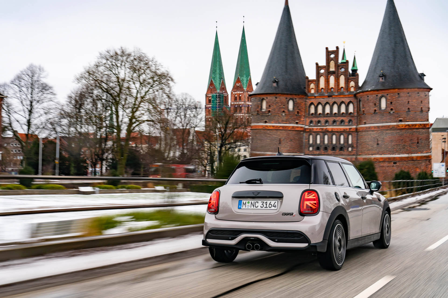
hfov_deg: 46.4
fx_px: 523
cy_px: 149
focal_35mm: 42
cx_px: 224
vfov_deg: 31.9
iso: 100
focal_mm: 42
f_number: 10
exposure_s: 1/20
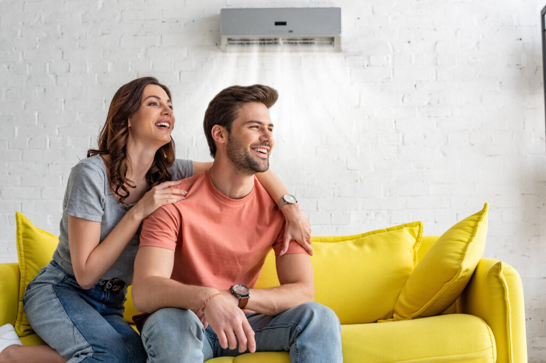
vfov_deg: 27.0
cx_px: 273
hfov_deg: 39.6
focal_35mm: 50
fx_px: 758
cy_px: 182
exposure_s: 1/250
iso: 400
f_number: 5.6
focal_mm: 50
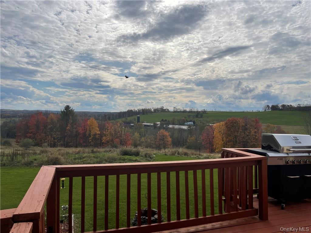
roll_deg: -0.8
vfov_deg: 53.1
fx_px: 234
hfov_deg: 67.3
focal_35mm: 26
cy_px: 116
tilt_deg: -0.7
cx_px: 156
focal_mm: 5.1
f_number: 1.6
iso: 32
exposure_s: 1/12048
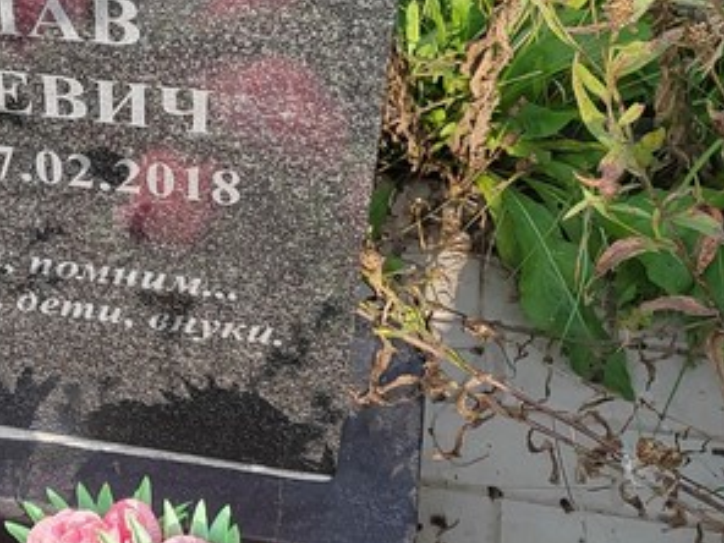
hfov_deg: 25.5
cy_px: 181
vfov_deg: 20.1
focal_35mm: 73
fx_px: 1527
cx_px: 27
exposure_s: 1/460
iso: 100
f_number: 1.9
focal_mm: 5.52
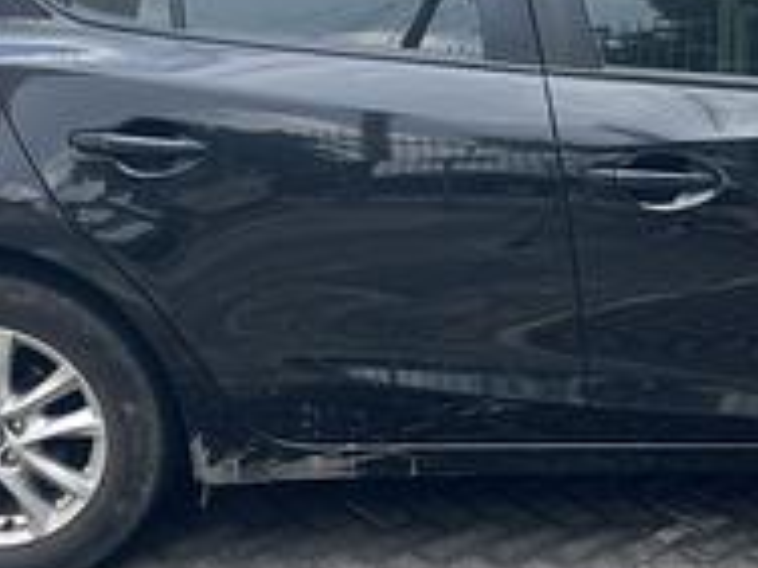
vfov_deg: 21.1
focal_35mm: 69
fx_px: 1511
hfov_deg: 27.2
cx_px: 677
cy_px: 119
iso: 50
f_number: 1.6
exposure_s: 1/1151
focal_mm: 5.1
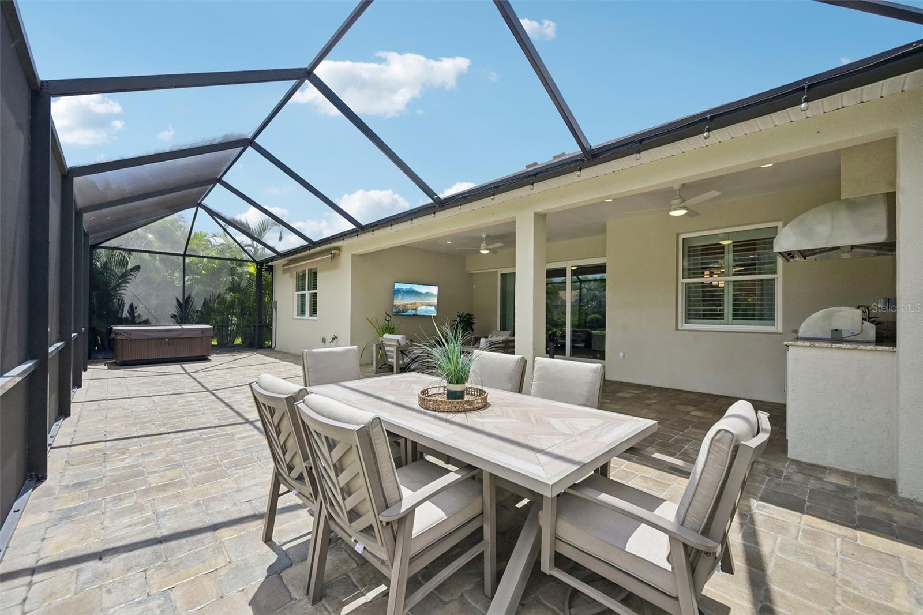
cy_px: 308
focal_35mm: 14
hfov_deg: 102.3
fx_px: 372
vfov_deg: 79.2
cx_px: 462
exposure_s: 1/640
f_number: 8
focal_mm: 14.5
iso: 400
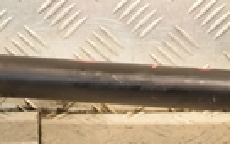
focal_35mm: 273
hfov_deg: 7.7
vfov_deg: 4.8
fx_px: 1711
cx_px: 42
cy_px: -25
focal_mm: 38
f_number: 5
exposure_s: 1/200
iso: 800
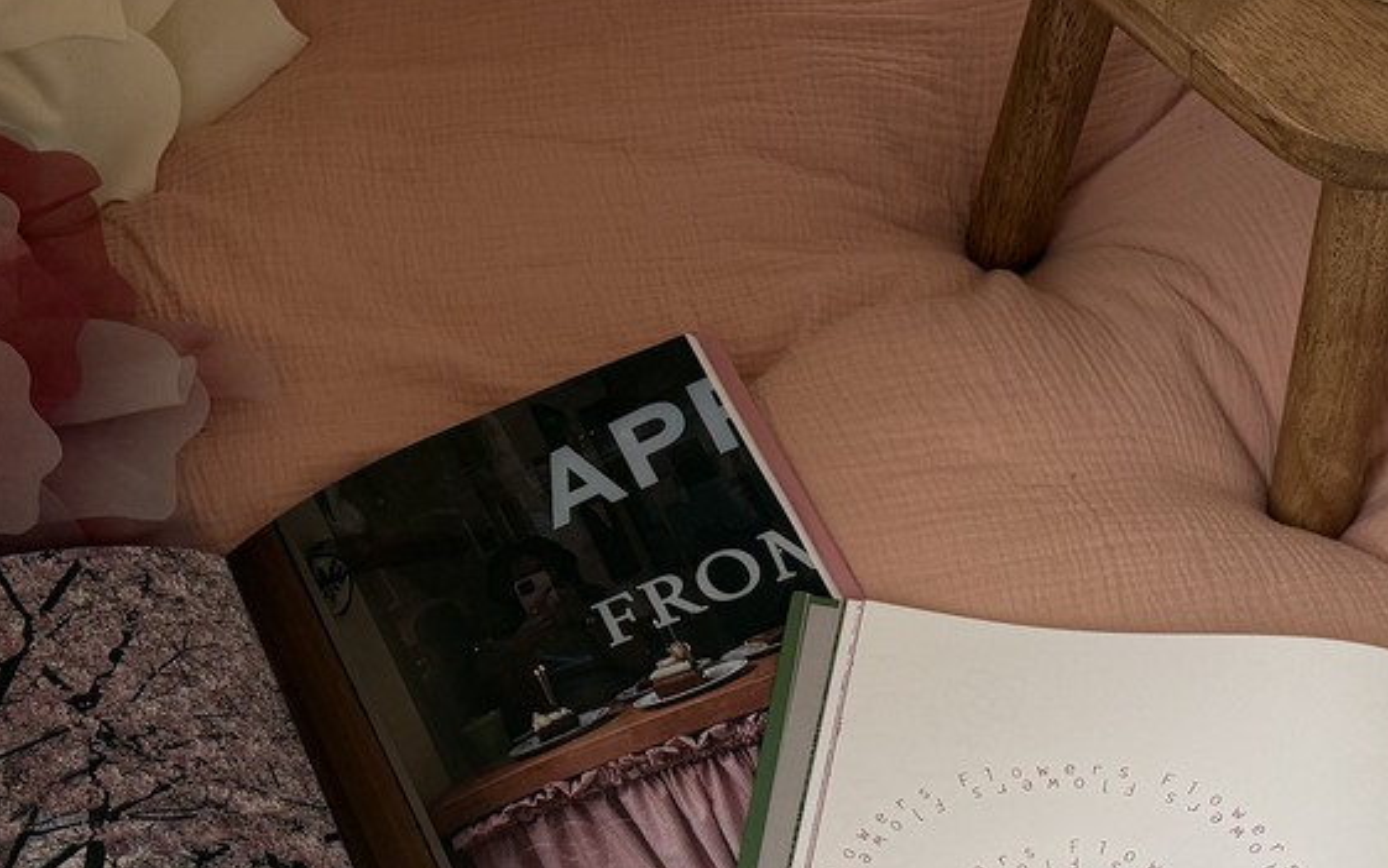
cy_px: 684
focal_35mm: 68
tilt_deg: -54.7
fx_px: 2573
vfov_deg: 19.0
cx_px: 693
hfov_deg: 30.2
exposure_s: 1/96
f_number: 1.78
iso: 125
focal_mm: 6.76
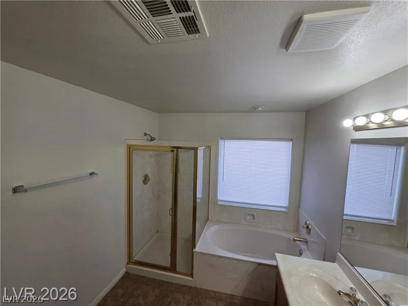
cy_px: 153
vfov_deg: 89.9
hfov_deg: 106.2
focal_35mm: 13
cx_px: 204
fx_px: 153
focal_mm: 2.2
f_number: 1.9
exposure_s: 1/120
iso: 40
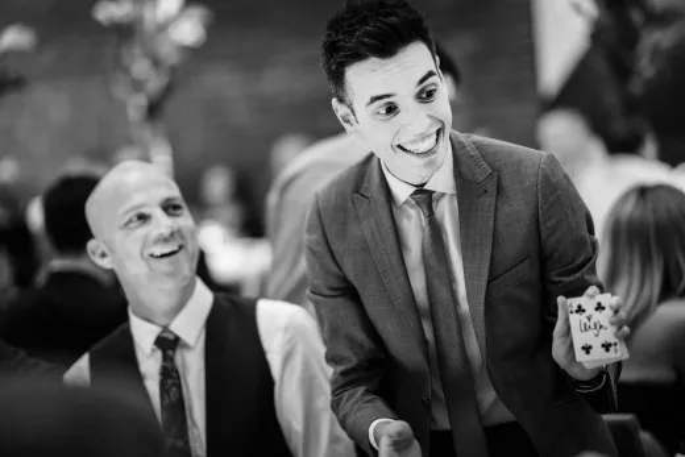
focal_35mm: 85
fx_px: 1618
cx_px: 342
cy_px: 228
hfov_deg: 23.9
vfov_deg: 16.1
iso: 2000
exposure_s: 1/100
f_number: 1.4
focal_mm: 85
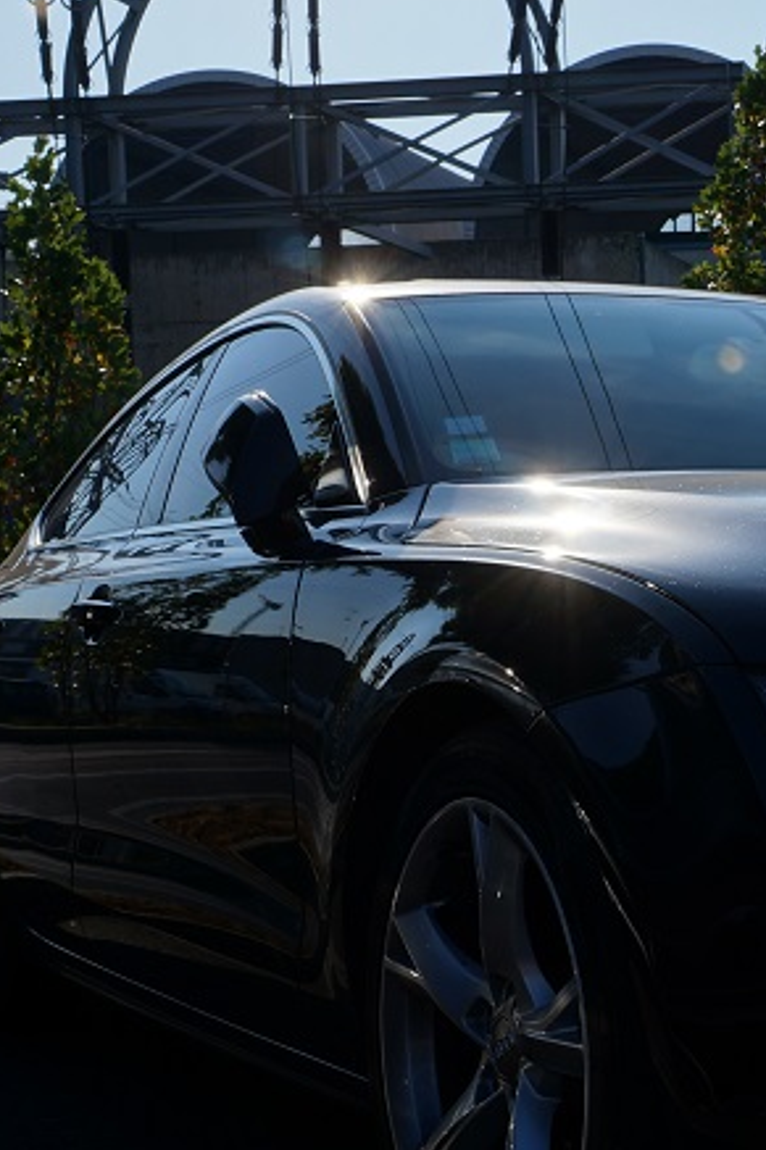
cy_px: 767
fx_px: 2172
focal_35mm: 68
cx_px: 992
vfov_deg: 29.5
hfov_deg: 18.6
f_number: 11
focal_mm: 22
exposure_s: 1/250
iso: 100
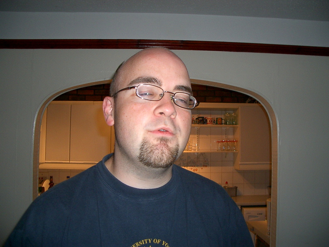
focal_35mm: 35
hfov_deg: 52.6
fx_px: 333
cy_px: 124
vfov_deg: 40.7
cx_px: 164
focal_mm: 5.8
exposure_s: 1/40
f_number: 2.6
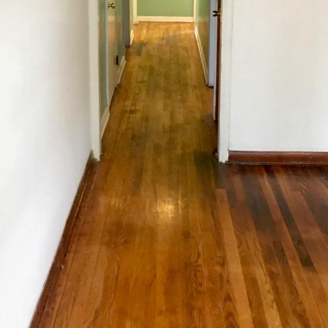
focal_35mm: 57
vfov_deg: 29.1
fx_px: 611
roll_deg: -0.2
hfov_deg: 30.0
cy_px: 46
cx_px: 146
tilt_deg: -10.9
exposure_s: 1/4
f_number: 2.2
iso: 100
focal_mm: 4.15
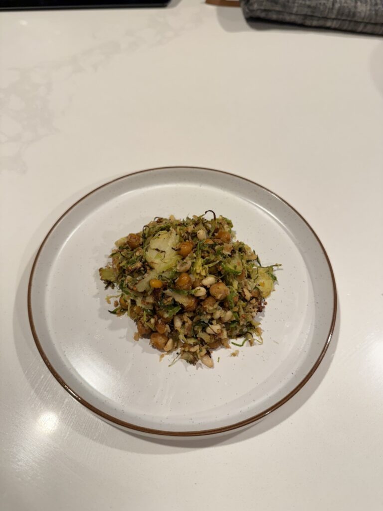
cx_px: 192
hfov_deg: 56.8
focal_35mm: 24
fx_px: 354
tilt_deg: -55.8
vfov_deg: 71.6
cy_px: 256
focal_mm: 6.76
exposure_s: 1/60
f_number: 1.78
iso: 250
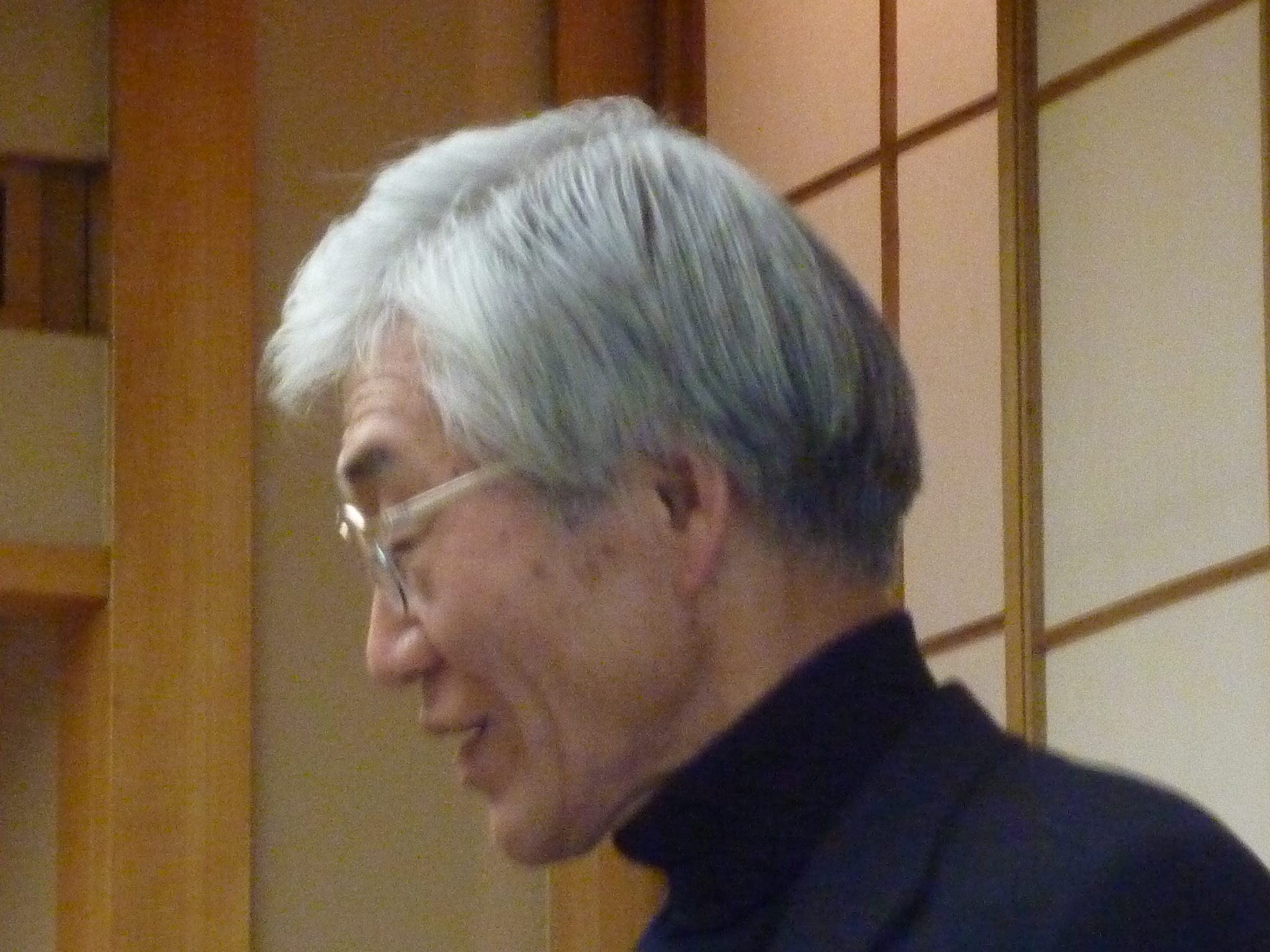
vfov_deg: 6.0
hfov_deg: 8.0
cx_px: 635
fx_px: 9062
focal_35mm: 247
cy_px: 476
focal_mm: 22.5
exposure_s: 1/25
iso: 800
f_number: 4.5
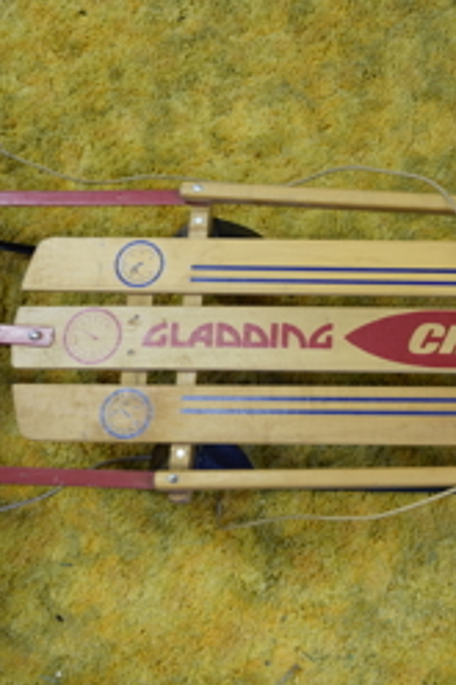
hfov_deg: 22.3
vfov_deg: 33.4
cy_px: 323
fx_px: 1142
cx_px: 362
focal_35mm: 60
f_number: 4
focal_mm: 22
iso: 400
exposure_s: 1/80
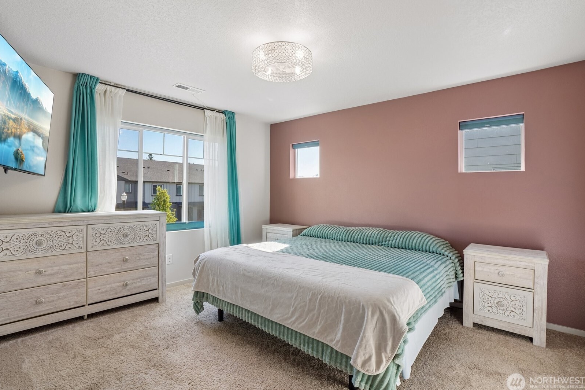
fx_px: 276
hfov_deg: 93.3
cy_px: 189
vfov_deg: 70.4
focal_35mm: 17
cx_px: 285
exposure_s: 1/80
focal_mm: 16
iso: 400
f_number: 8
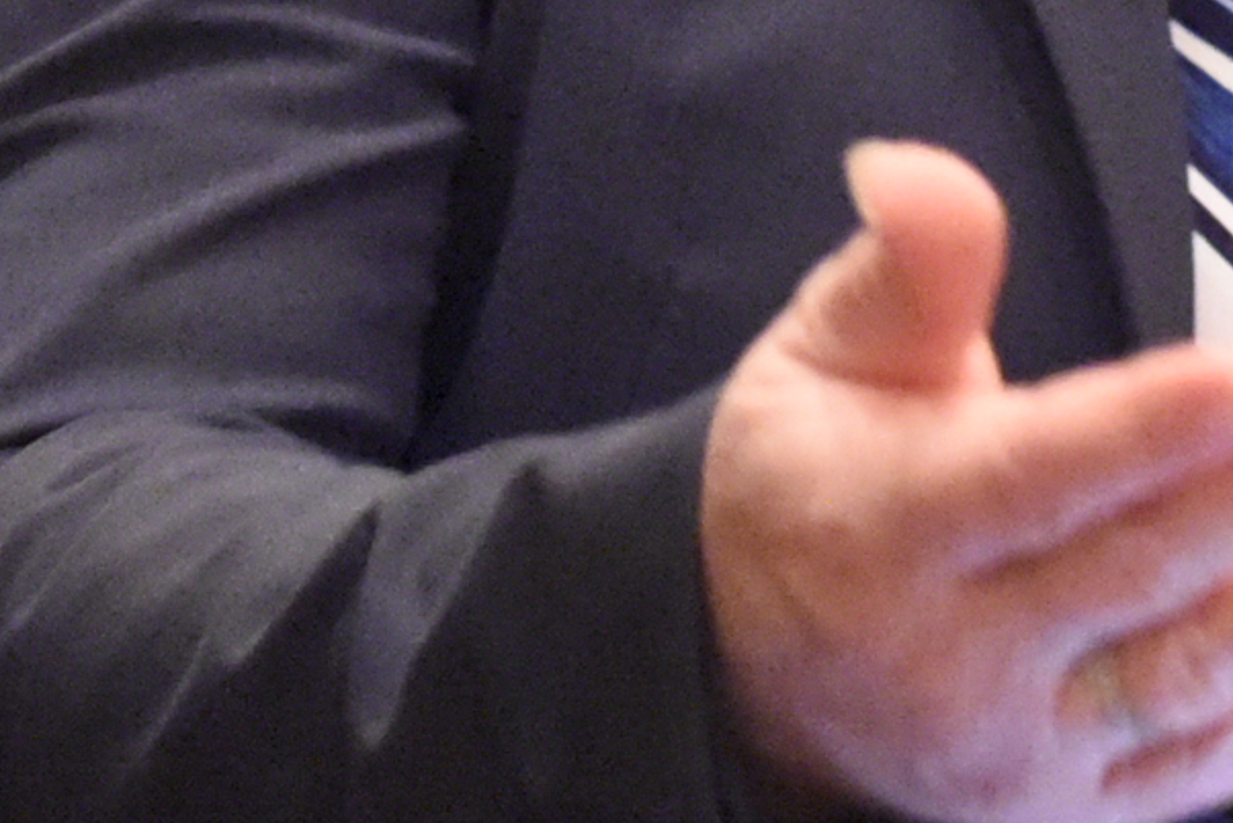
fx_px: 24294
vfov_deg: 1.9
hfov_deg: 2.9
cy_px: -749
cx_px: 1606
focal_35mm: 709
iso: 12800
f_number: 2.8
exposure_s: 1/160
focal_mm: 116
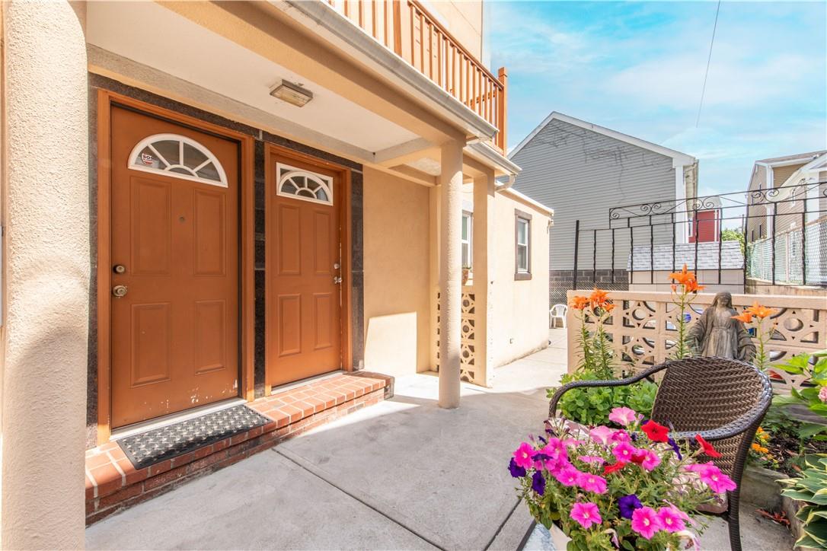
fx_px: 322
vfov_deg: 81.2
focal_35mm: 14
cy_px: 276
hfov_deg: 104.3
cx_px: 414
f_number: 22
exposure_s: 1/40
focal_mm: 14
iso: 400
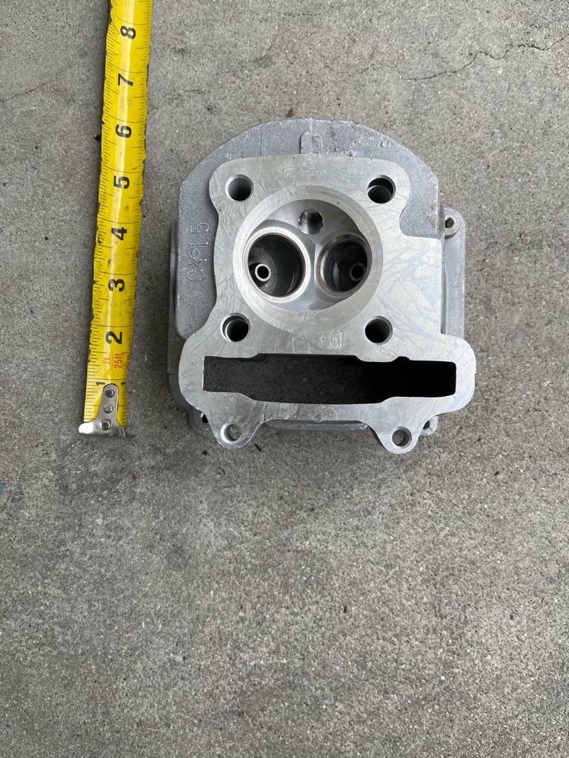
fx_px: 570
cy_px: 379
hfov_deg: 53.1
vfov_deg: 67.3
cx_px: 284
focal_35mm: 26
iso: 32
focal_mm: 5.1
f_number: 1.6
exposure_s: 1/1339
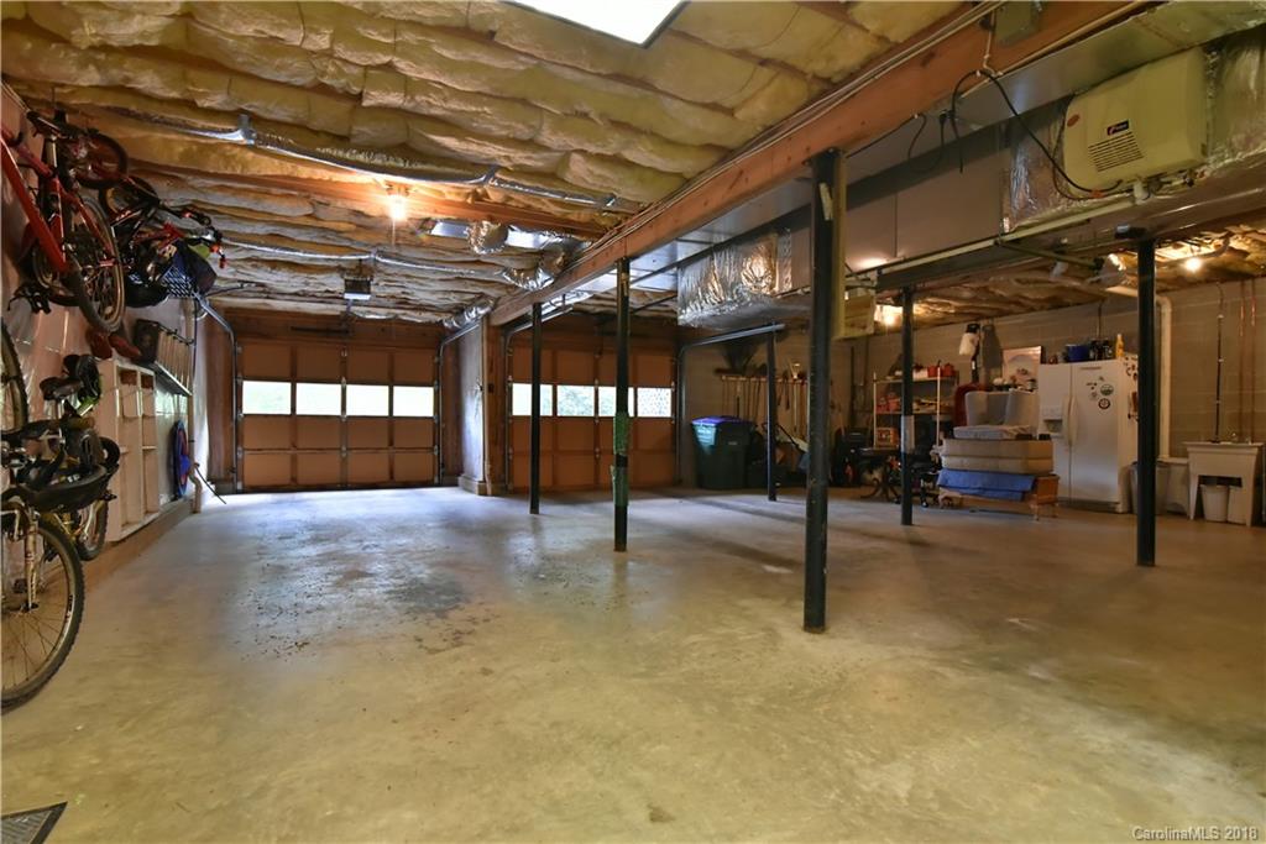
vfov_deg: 67.4
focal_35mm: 18
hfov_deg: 90.0
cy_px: 422
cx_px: 633
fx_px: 633
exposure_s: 1/80
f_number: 9
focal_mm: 18
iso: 4000
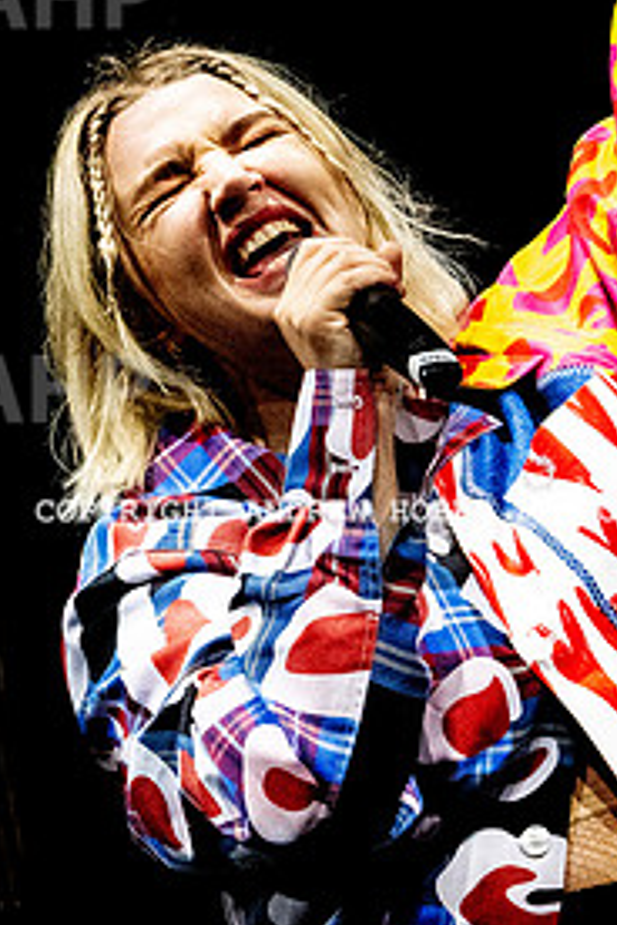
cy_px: 186
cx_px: 434
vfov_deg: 5.5
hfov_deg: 3.7
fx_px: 9563
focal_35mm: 372
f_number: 11
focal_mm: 130
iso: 3200
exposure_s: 1/8000
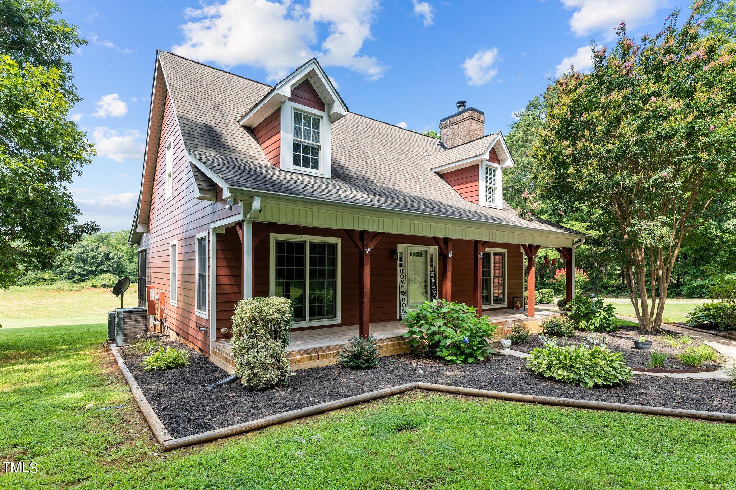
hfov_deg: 90.0
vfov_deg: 67.4
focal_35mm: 18
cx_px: 368
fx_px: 368
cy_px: 245
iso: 200
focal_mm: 18
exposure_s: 1/100
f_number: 7.1
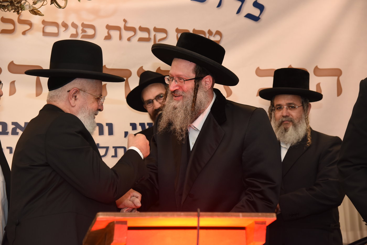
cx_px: 184
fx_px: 764
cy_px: 122
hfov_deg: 27.0
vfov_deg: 18.2
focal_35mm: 75
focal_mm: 75
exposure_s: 1/125
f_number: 5
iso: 1250
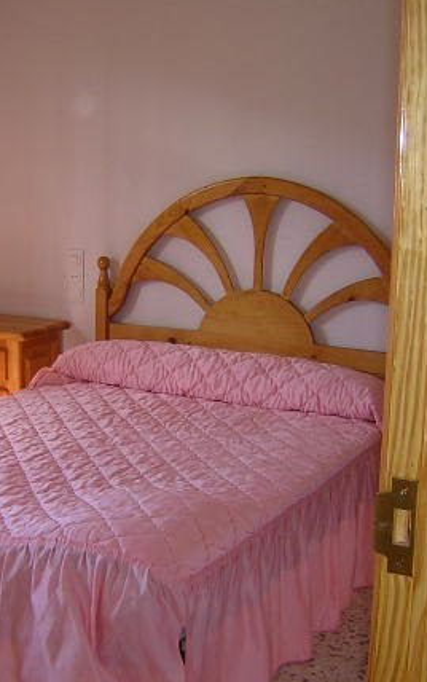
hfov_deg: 22.8
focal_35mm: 57
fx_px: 1060
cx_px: 177
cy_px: 378
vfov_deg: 35.6
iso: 100
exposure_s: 1/30
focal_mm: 4.7
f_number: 2.6
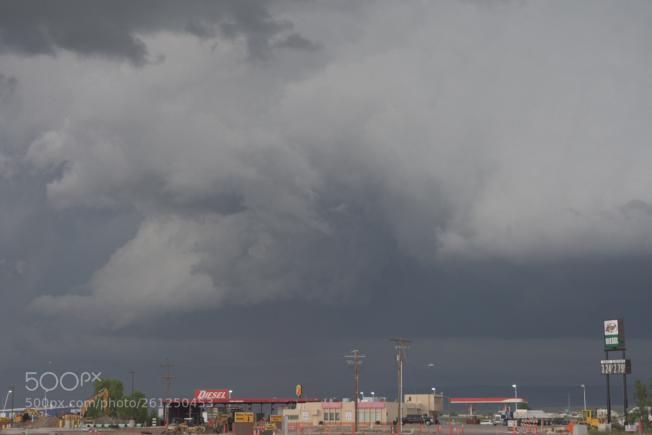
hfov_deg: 24.6
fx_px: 1494
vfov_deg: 16.6
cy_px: 218
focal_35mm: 82
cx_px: 326
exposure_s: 1/100
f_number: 7.1
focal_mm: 55
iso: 160
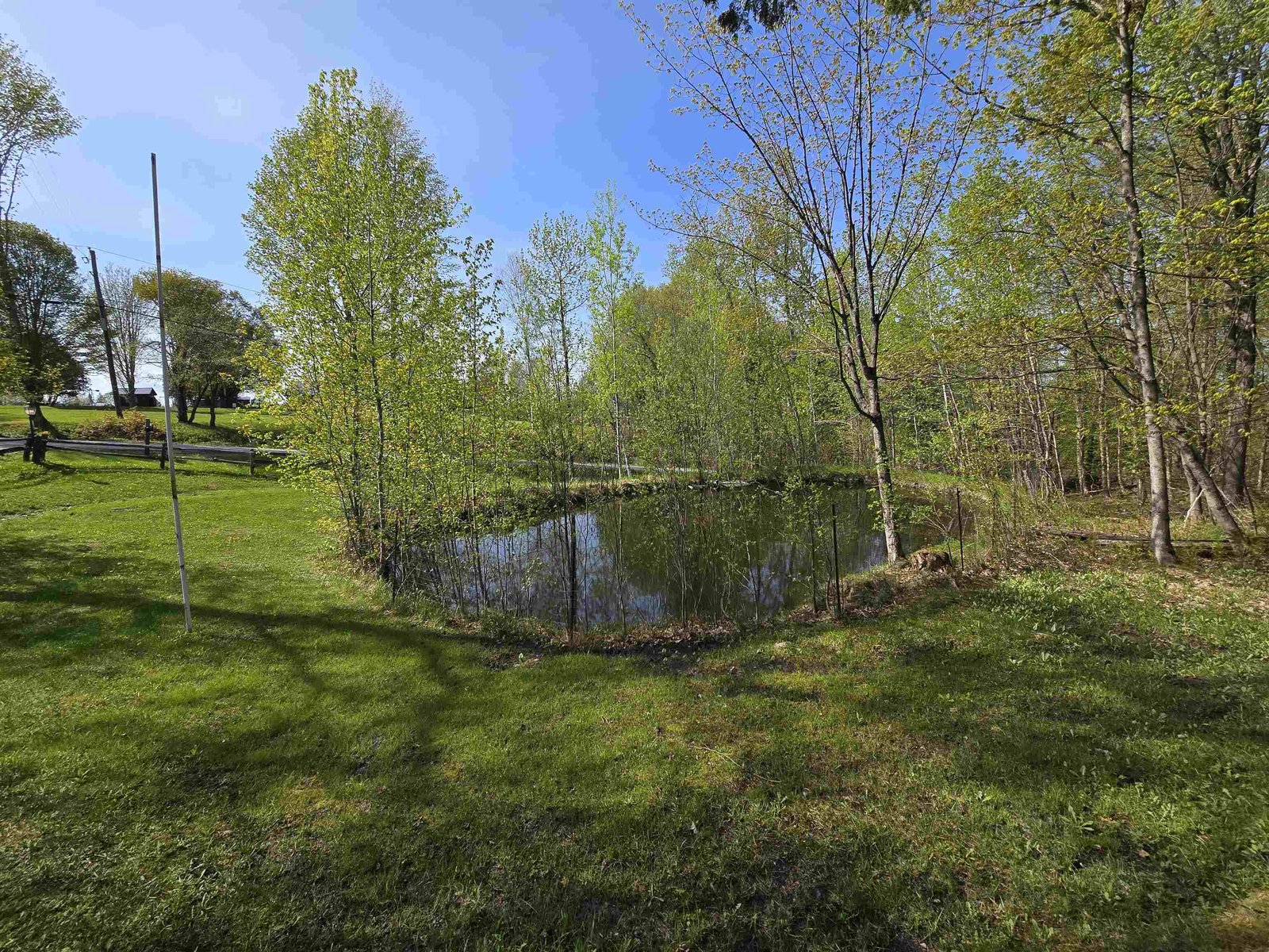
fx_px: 477
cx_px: 634
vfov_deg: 89.9
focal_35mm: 13
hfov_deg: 106.2
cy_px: 476
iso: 50
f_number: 2.2
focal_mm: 2.2
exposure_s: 1/1610
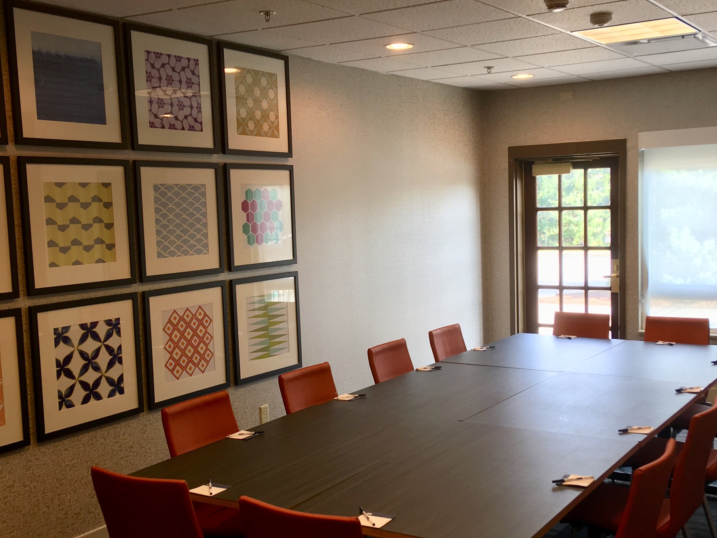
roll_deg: +2.4
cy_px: 296
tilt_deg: -5.6
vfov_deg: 33.6
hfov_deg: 43.8
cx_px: 381
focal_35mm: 43
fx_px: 891
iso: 25
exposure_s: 1/40
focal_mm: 4.15
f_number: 2.2
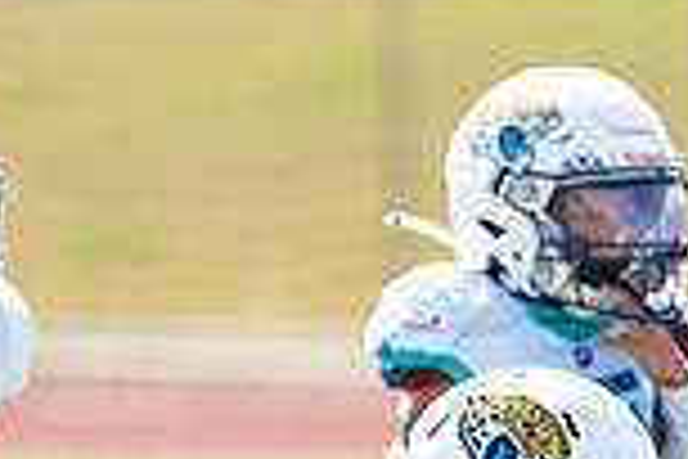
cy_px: 658
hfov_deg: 2.1
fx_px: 18632
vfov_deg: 1.4
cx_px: 415
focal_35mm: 975
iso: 100
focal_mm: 180
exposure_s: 1/1250
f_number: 2.8
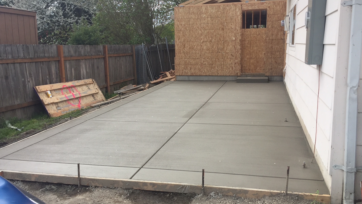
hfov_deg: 59.5
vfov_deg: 35.6
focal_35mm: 33
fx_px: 317
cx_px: 182
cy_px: 104
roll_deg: +0.7
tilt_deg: -10.4
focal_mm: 4.15
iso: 32
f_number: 2.2
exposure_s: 1/1464
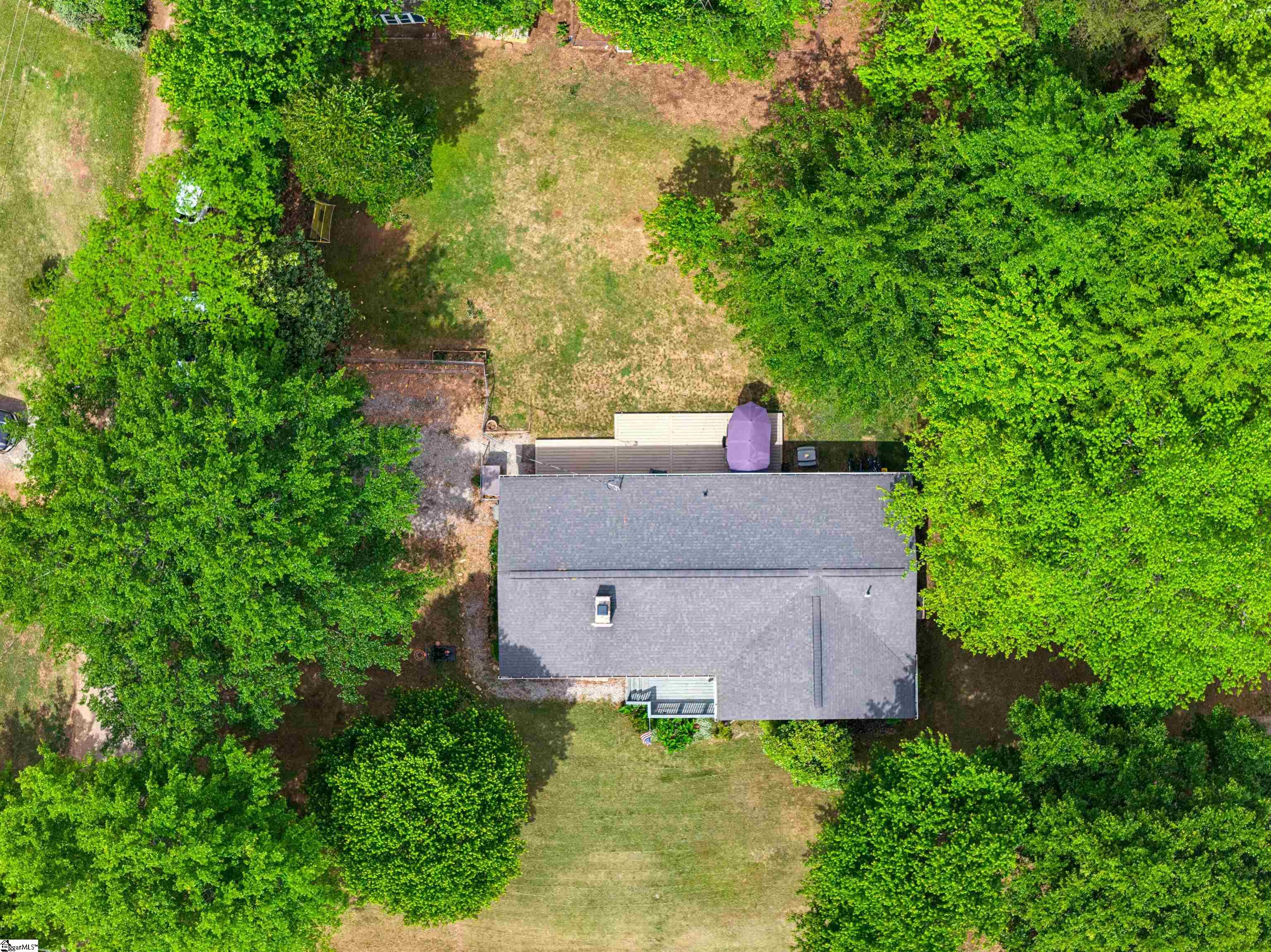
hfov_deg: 27.8
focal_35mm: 70
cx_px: 636
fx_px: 2570
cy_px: 476
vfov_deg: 21.0
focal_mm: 19.4
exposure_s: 1/100
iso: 100
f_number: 2.8
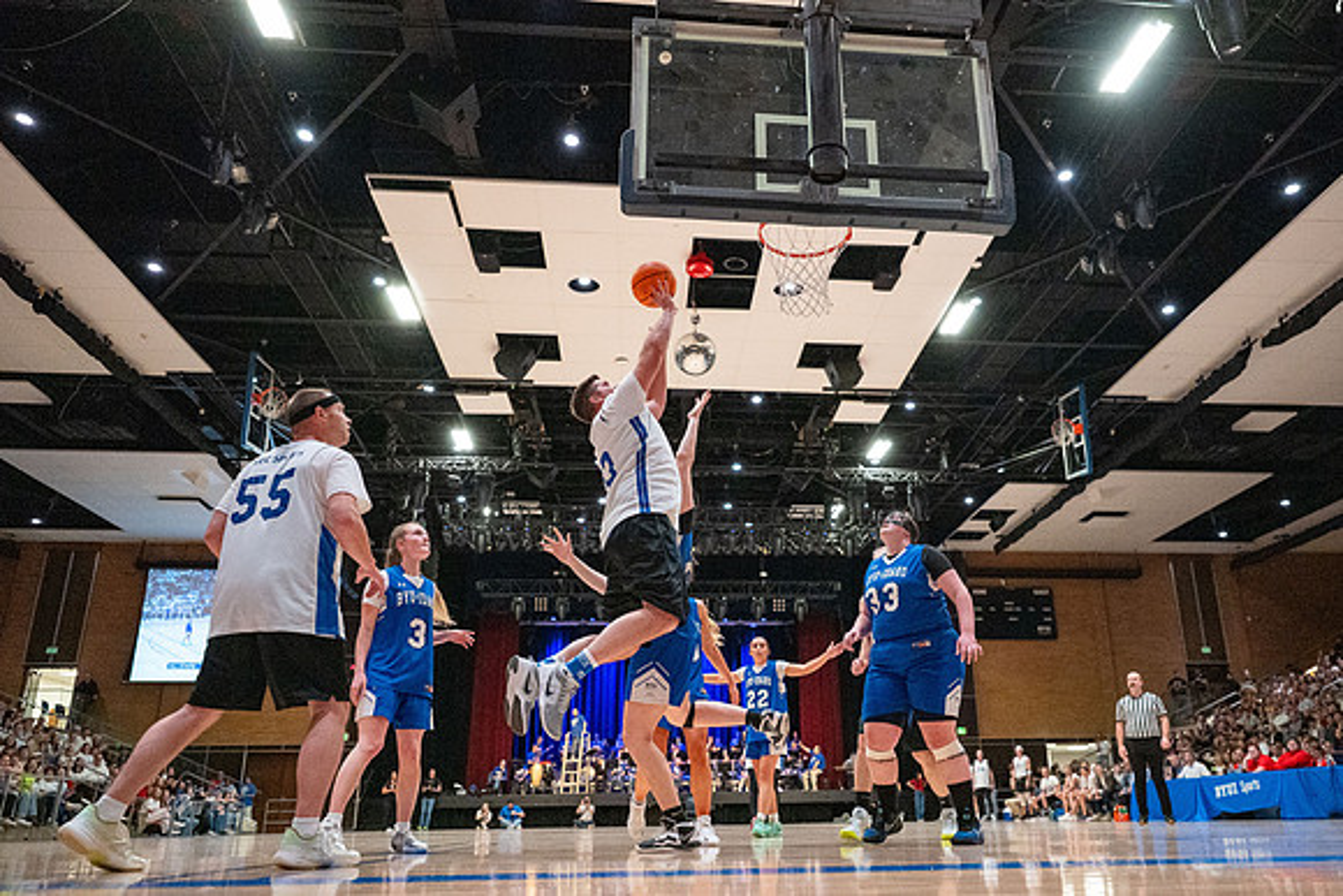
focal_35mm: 26
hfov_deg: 68.3
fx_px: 987
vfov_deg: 48.8
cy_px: 485
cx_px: 740
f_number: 2.8
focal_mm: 24
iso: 8000
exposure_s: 1/1250
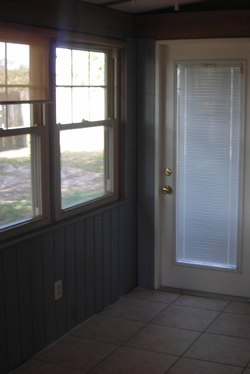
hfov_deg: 25.3
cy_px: 187
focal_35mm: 53
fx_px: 552
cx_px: 175
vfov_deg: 37.5
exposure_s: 1/19
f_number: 3.2
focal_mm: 6.3
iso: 50
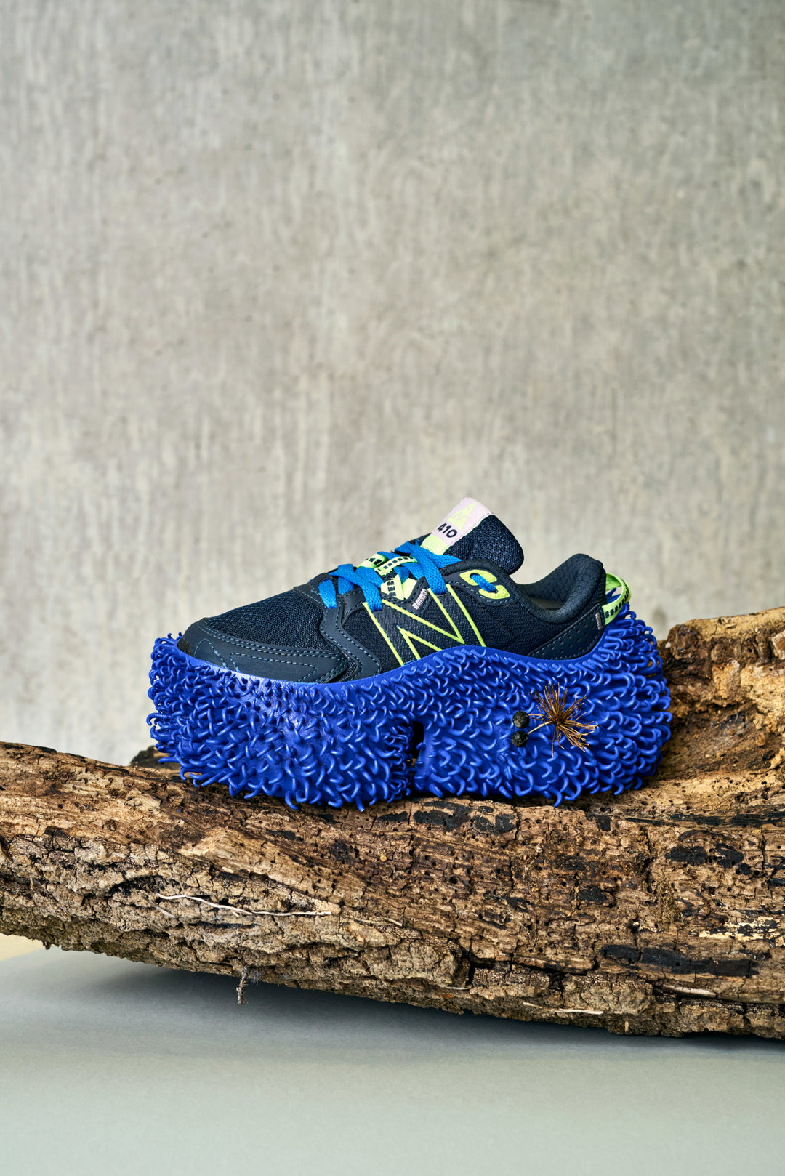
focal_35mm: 60
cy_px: 588
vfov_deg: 33.4
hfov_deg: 22.6
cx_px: 392
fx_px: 1961
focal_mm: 60
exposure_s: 1/15
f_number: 8
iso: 400
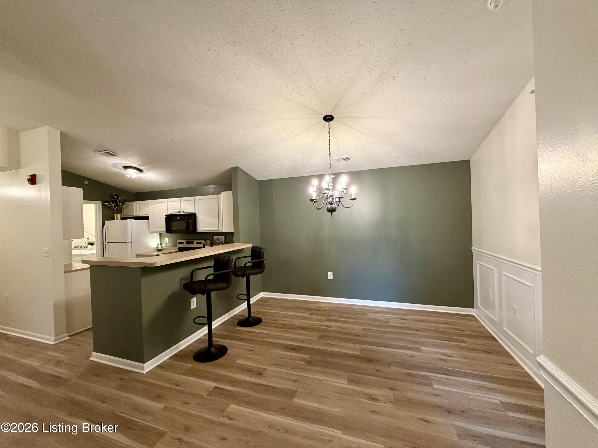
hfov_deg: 102.1
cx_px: 299
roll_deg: +2.0
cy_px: 224
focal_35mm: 14
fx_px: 242
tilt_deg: +0.5
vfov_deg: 85.7
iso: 400
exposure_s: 1/60
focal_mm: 2.22
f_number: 2.2
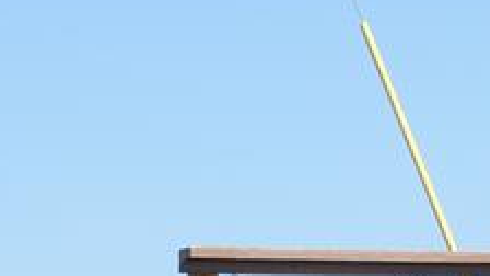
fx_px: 5470
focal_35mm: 421
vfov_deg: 2.9
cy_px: 464
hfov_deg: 5.1
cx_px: 376
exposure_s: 1/500
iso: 100
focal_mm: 24
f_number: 4.3
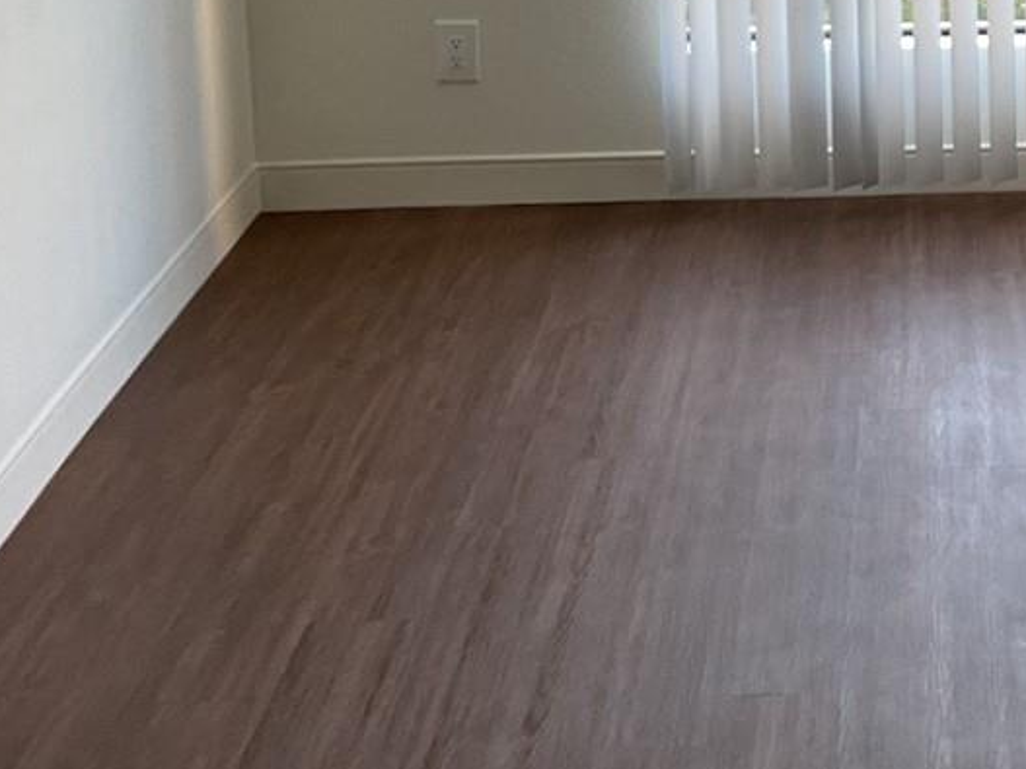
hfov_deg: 21.4
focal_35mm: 88
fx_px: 2608
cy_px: -167
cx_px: 1049
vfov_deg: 16.1
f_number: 1.8
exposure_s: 1/120
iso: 64
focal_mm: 3
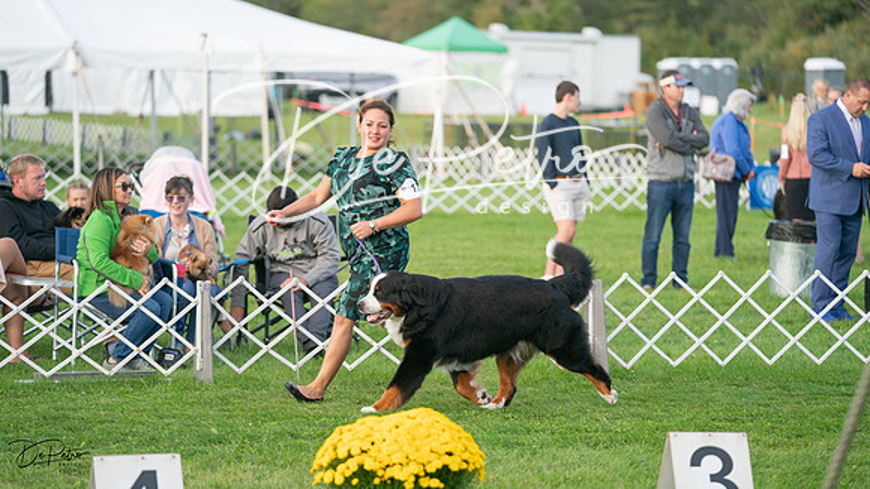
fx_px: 3213
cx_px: 435
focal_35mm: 139
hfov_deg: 15.4
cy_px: 244
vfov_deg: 8.7
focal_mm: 133
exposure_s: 1/1600
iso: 400
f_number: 2.8
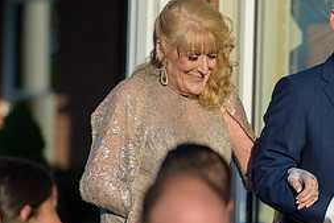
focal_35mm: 458
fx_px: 4251
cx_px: 359
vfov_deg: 3.0
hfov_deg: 4.5
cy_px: 118
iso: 200
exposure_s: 1/3200
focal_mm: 200
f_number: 3.2
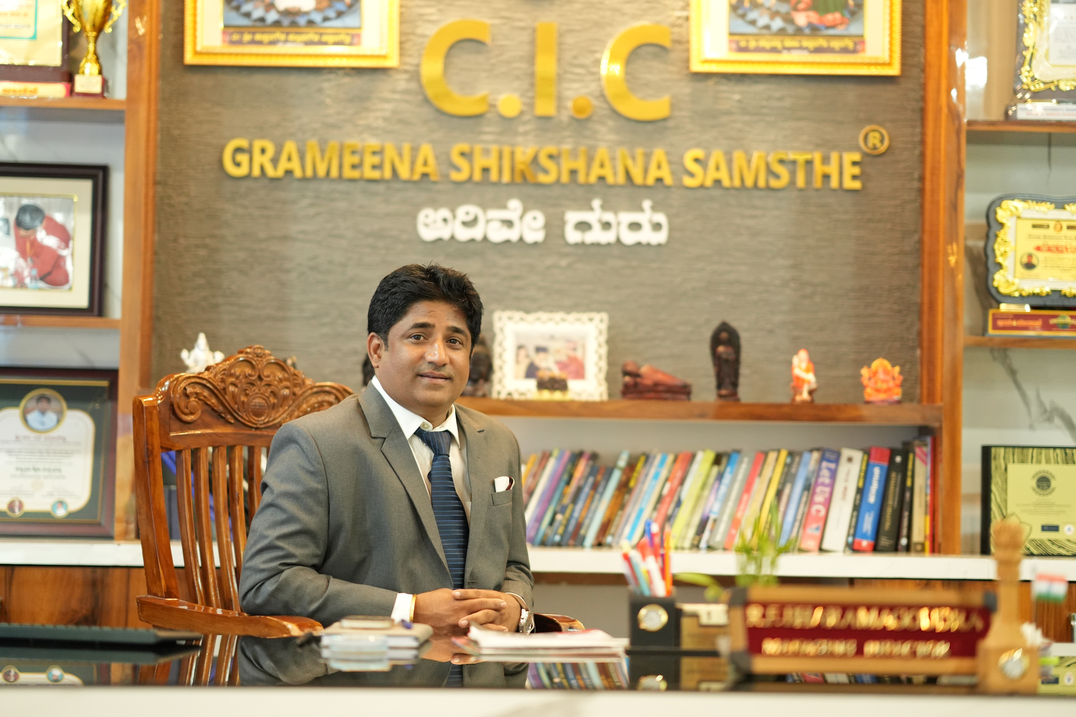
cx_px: 538
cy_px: 358
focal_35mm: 85
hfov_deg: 23.9
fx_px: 2540
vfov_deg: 16.1
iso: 3200
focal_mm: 85
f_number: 1.4
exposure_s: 1/200
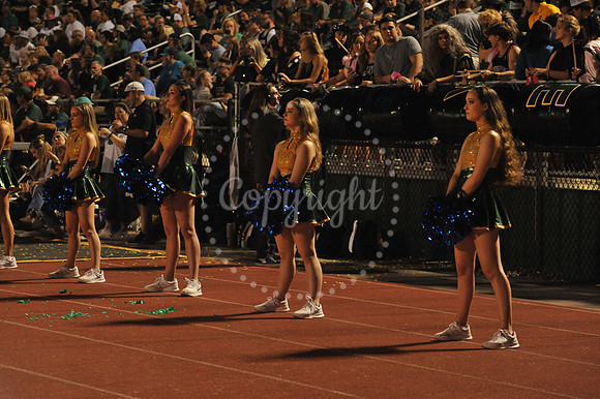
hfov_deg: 15.2
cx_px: 300
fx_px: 2249
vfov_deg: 10.1
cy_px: 200
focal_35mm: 135
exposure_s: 1/200
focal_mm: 135
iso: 5000
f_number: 5.6
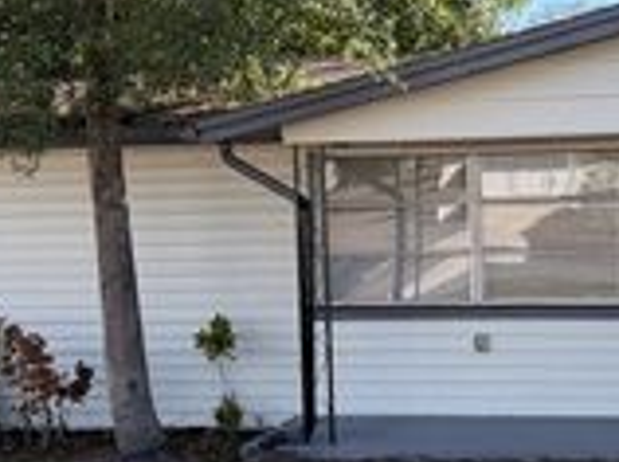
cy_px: 276
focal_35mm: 76
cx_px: 490
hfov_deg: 25.3
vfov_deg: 19.3
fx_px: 1357
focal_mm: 6.76
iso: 100
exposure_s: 1/1770
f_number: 1.78
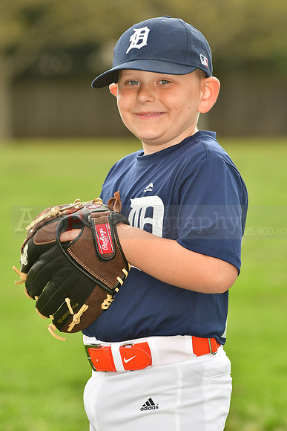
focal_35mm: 270
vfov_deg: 7.6
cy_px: 216
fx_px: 3227
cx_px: 144
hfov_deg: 5.1
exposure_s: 1/500
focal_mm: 180
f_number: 5
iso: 200
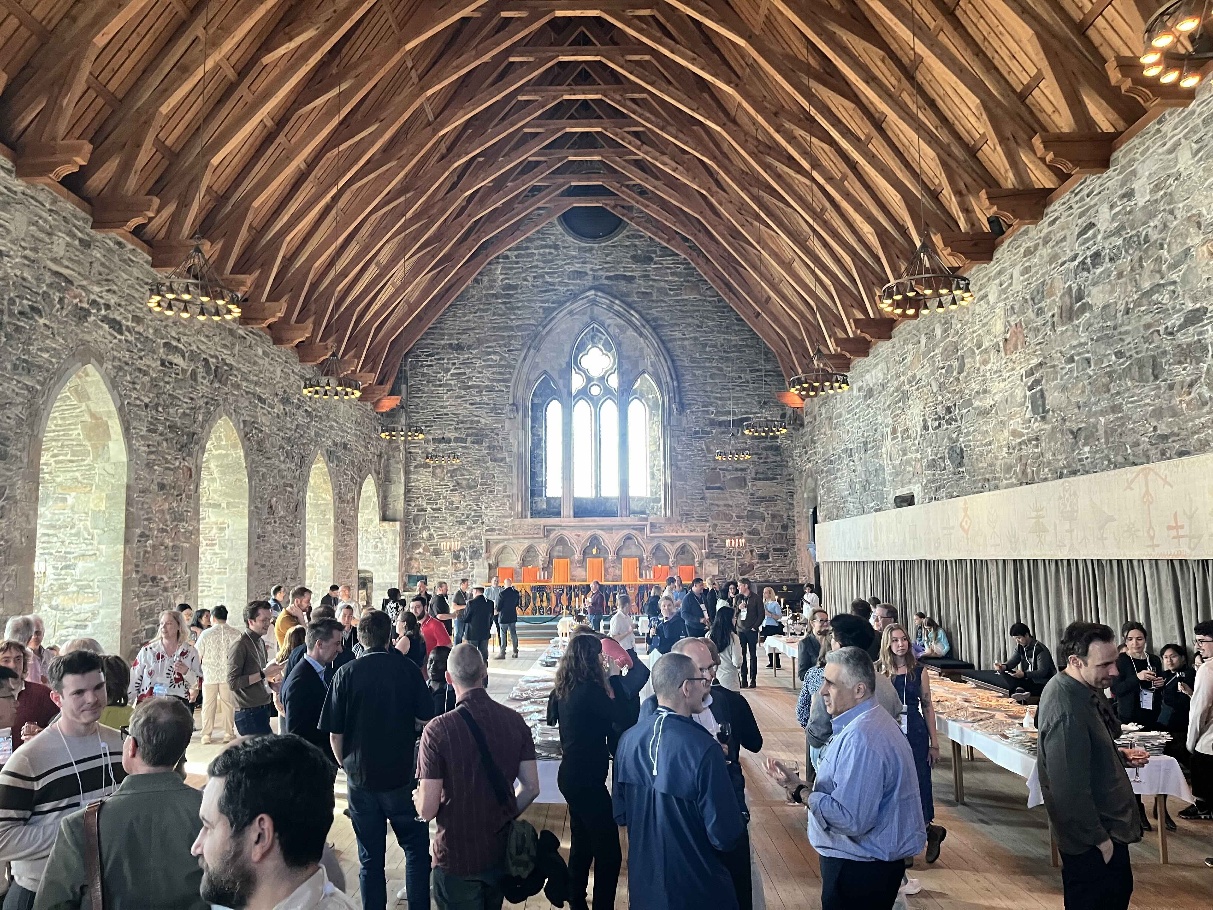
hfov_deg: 67.3
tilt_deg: +5.4
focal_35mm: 26
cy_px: 455
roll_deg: +0.1
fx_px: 911
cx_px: 606
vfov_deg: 53.1
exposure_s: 1/60
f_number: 1.6
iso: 320
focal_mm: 5.1
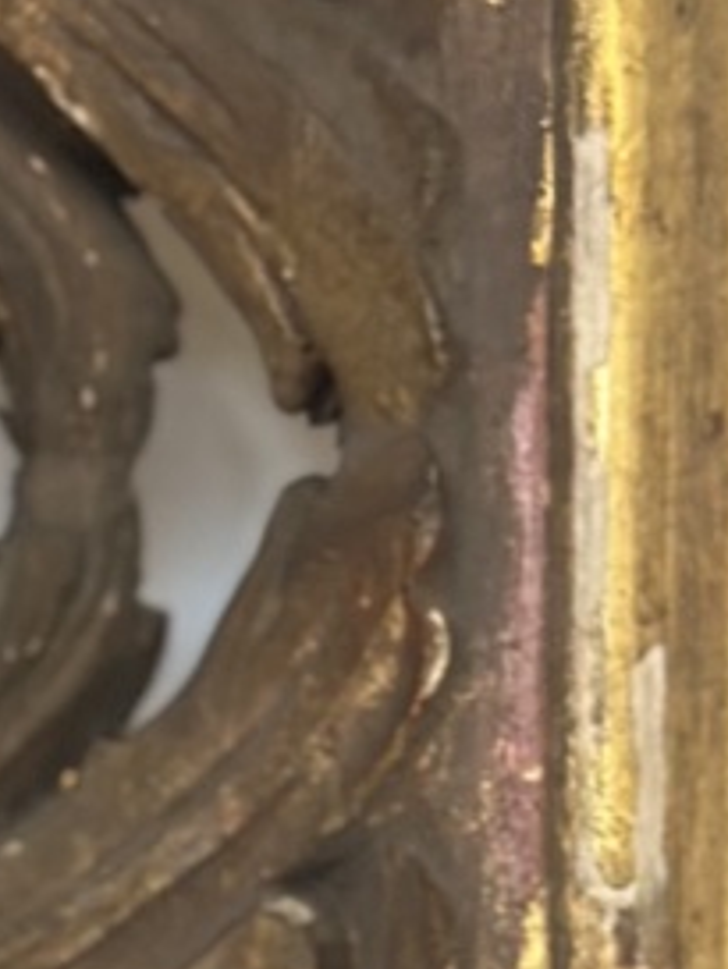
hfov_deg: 6.9
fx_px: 5912
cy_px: 1668
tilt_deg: -0.9
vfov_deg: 9.0
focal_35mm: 211
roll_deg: -1.5
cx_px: -415
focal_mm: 6.86
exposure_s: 1/33
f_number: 1.78
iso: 500
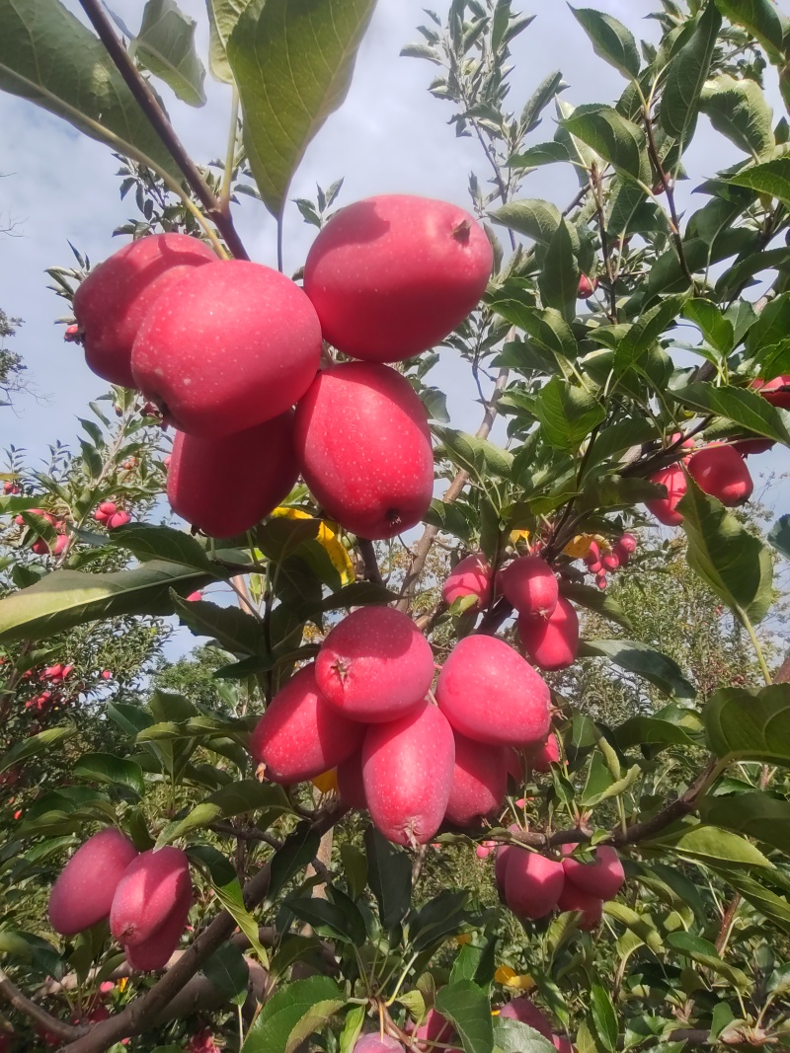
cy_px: 526
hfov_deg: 78.1
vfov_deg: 94.5
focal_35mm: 16
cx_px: 395
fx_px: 487
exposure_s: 1/982
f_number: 2.2
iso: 100
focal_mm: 1.68
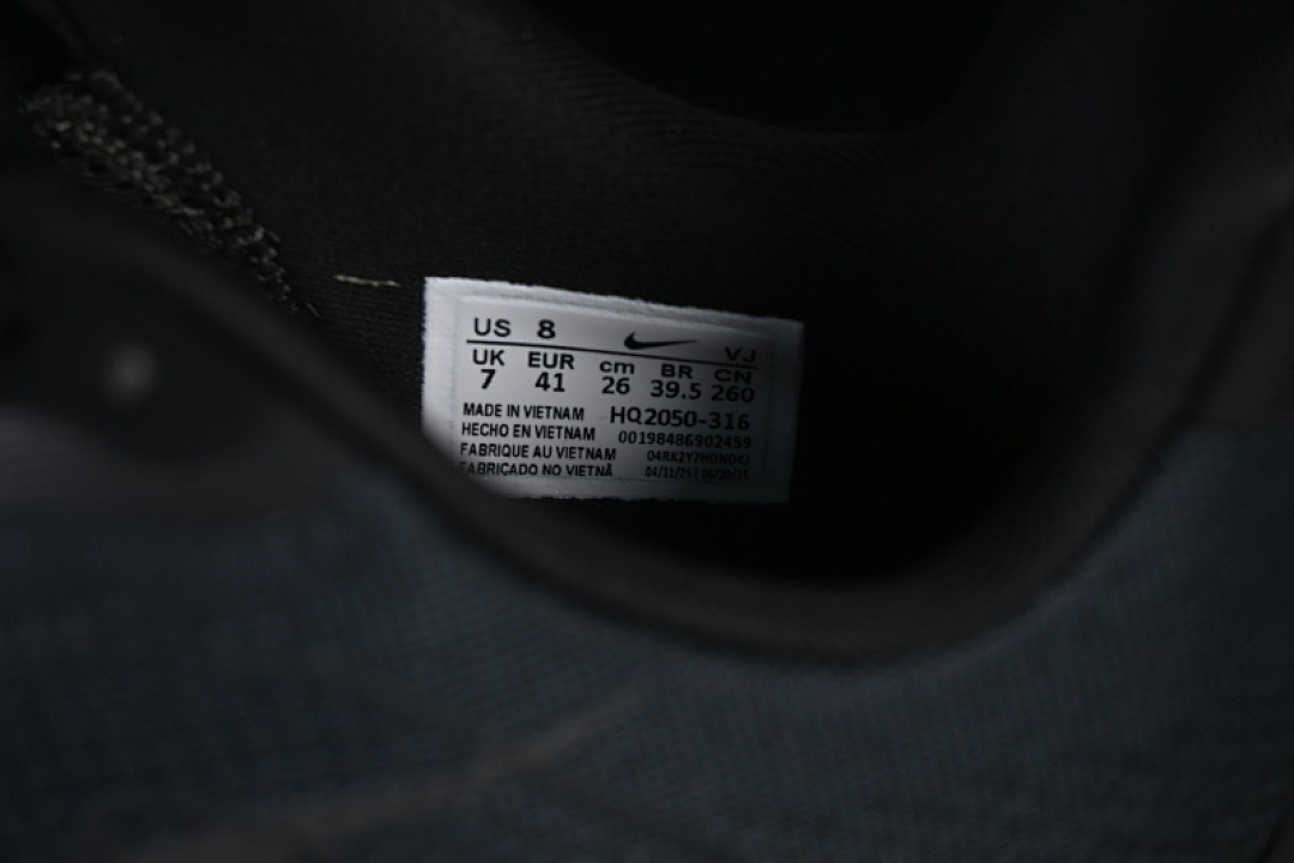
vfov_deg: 18.2
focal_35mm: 75
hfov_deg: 27.0
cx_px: 647
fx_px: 2696
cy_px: 432
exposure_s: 1/50
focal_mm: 50
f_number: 6.3
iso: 160
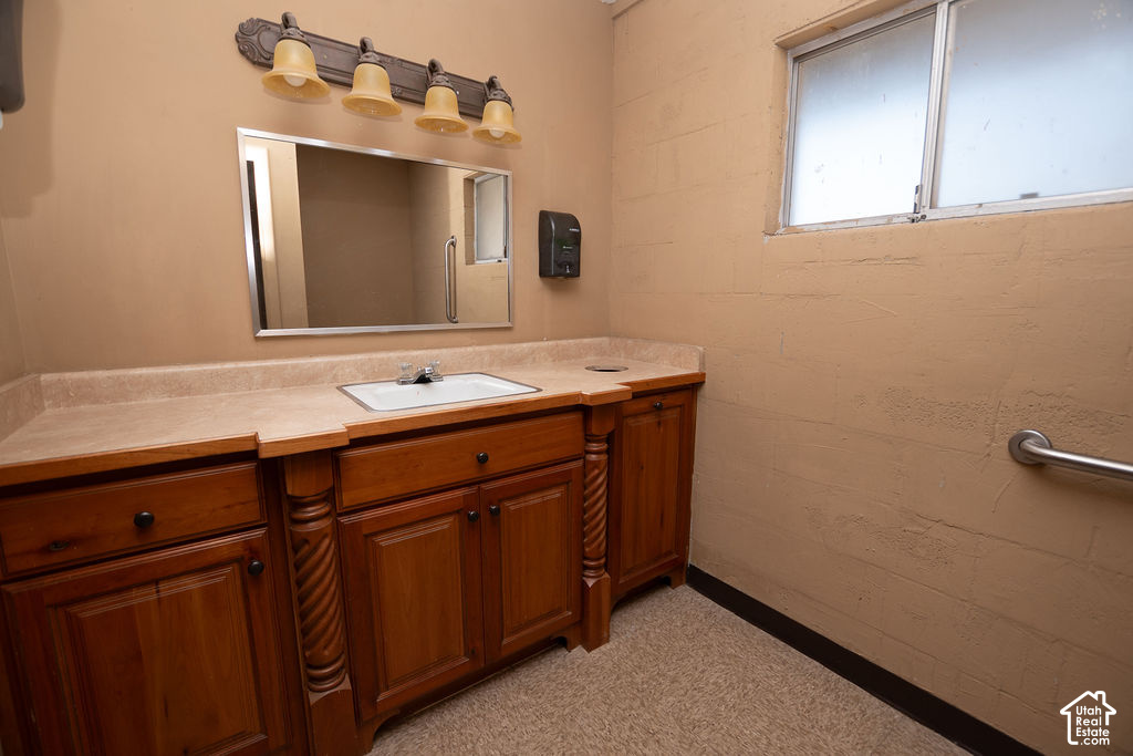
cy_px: 378
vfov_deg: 77.0
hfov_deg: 100.1
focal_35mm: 15
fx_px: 475
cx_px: 566
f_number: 4
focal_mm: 10
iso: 100
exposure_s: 1/200
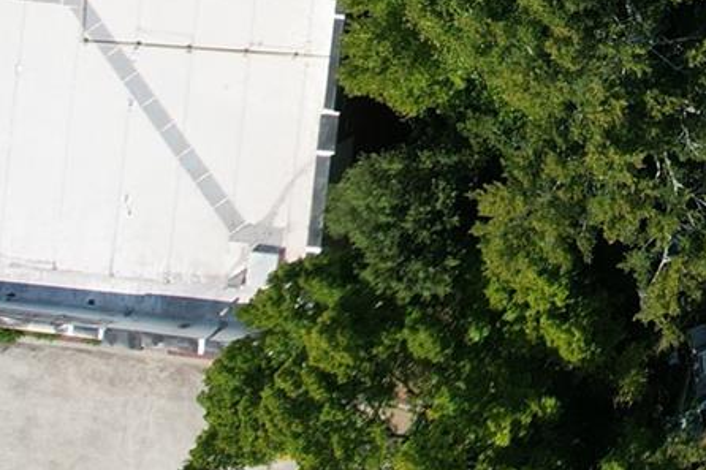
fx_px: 1980
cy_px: -295
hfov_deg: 18.4
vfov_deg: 12.7
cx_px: 988
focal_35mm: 101
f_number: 2.8
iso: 200
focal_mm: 8.38
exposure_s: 1/3200
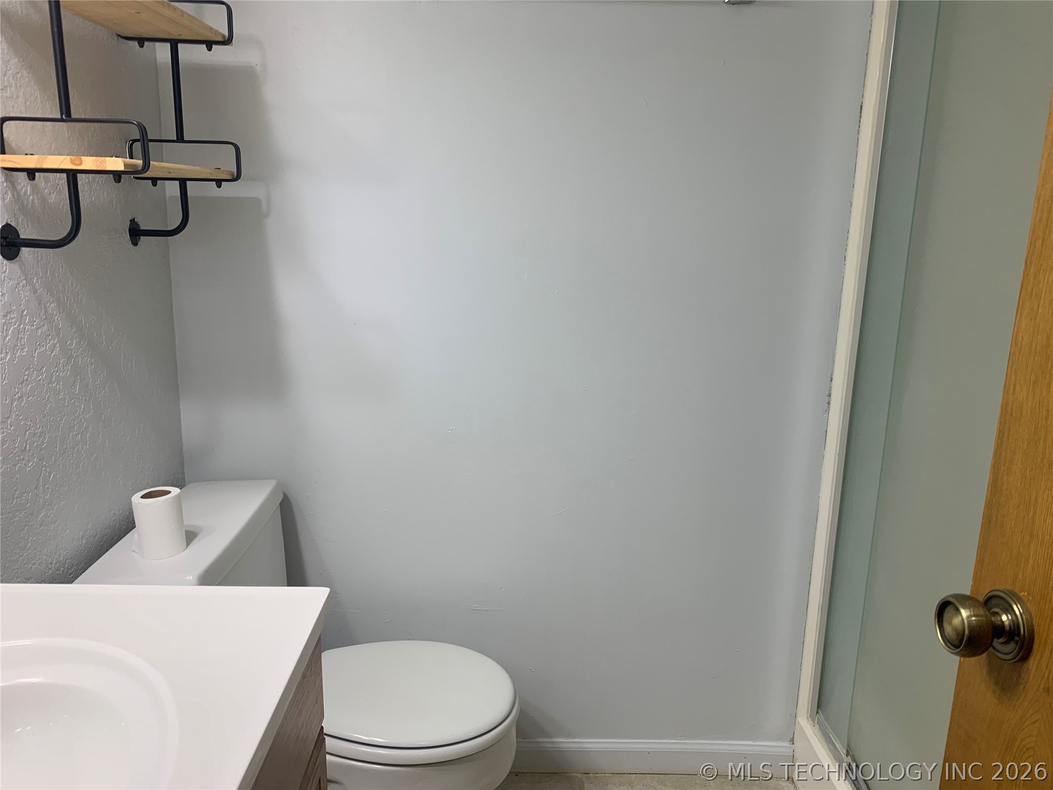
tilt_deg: -14.1
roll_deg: -1.5
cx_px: 526
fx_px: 791
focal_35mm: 26
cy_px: 395
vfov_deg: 53.1
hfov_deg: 67.3
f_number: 1.8
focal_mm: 4.25
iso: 50
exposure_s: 1/60
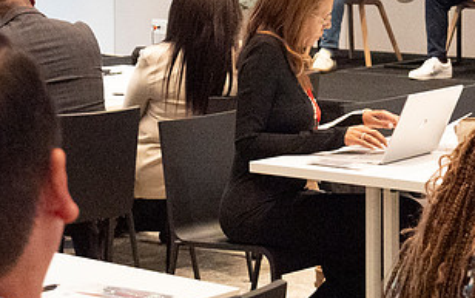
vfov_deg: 10.0
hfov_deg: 15.9
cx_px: 347
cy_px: 8
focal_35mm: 131
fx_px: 1697
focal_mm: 44
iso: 16000
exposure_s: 1/125
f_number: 8
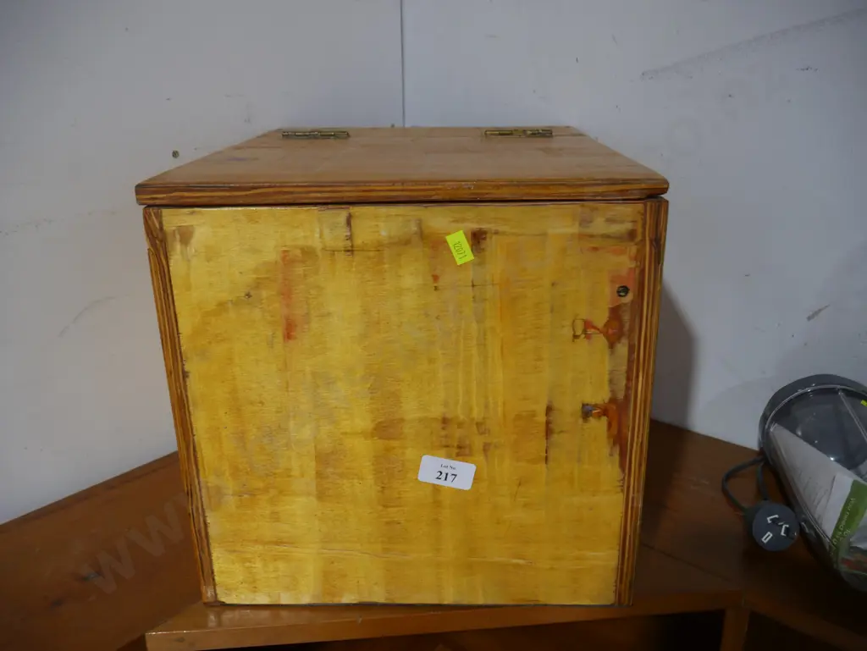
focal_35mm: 28
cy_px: 326
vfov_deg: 49.8
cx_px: 434
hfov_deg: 63.4
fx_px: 702
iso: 500
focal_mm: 14
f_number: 3.5
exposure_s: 1/60
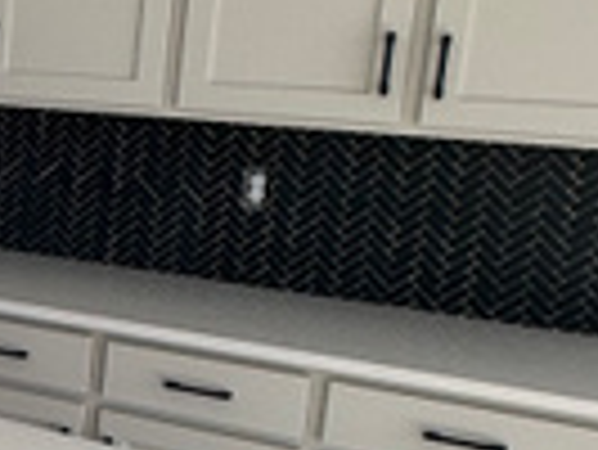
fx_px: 1401
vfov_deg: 18.2
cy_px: 266
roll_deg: -1.3
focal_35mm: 81
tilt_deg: -10.9
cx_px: -504
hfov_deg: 18.4
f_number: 2.2
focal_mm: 2.22
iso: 50
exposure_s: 1/256
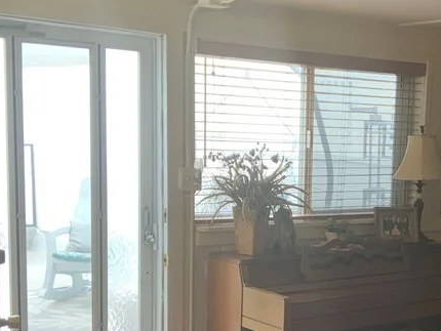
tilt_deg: -9.5
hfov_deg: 27.4
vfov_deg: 21.0
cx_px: 374
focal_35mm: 69
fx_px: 880
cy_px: 279
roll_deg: -3.3
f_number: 1.8
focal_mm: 3
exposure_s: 1/60
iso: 50
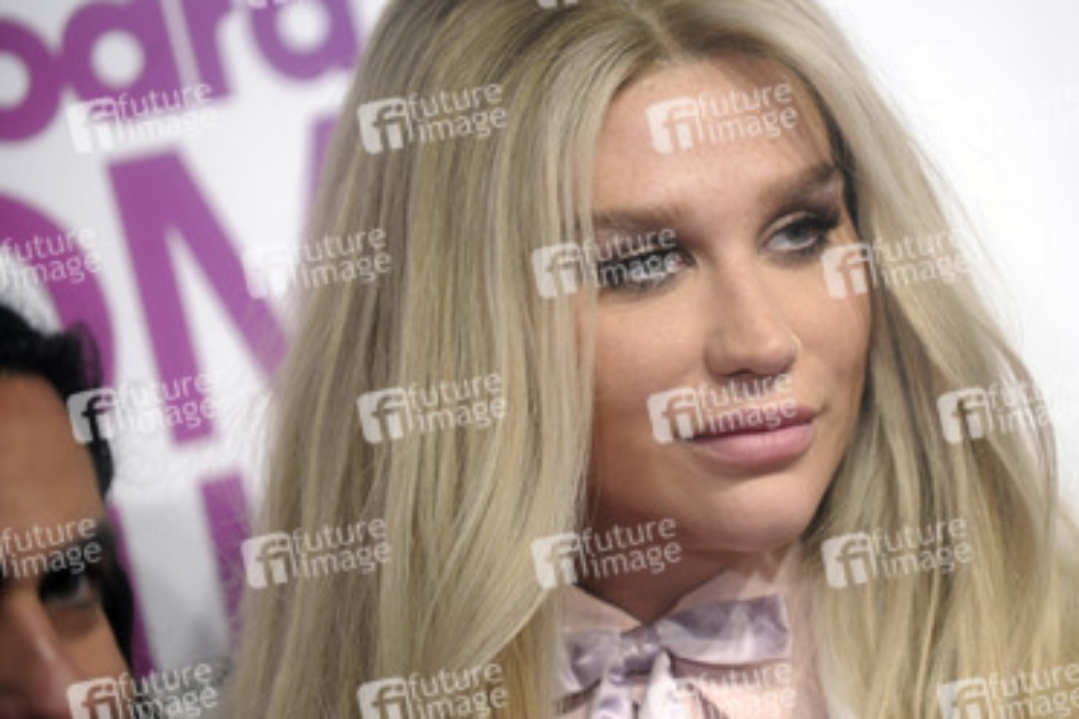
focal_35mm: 242
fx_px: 7253
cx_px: 644
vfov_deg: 5.7
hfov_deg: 8.5
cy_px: 336
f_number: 3.2
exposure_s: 1/400
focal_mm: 200
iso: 1250
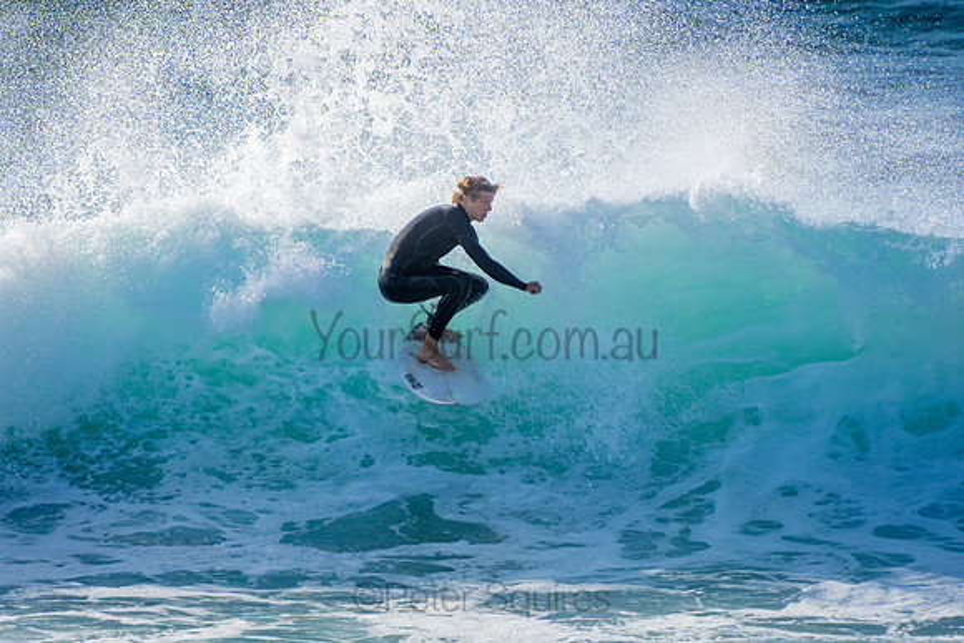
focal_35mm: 600
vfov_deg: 2.3
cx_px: 482
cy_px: 322
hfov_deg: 3.4
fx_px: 16070
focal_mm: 400
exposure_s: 1/2000
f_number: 5.6
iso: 250
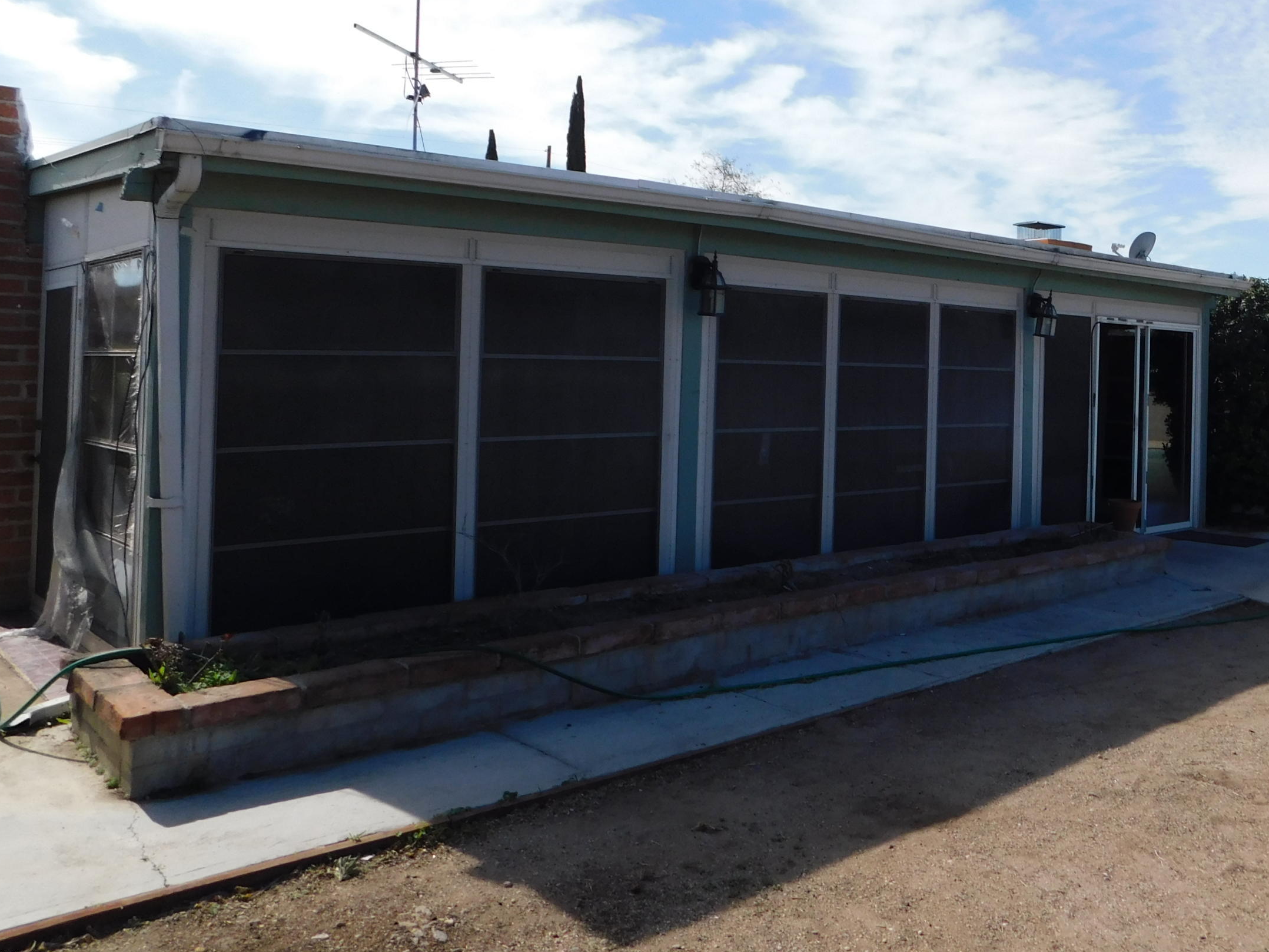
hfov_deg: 55.4
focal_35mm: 32
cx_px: 865
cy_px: 335
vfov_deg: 43.7
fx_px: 1173
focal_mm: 4
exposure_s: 1/400
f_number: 6
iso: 125
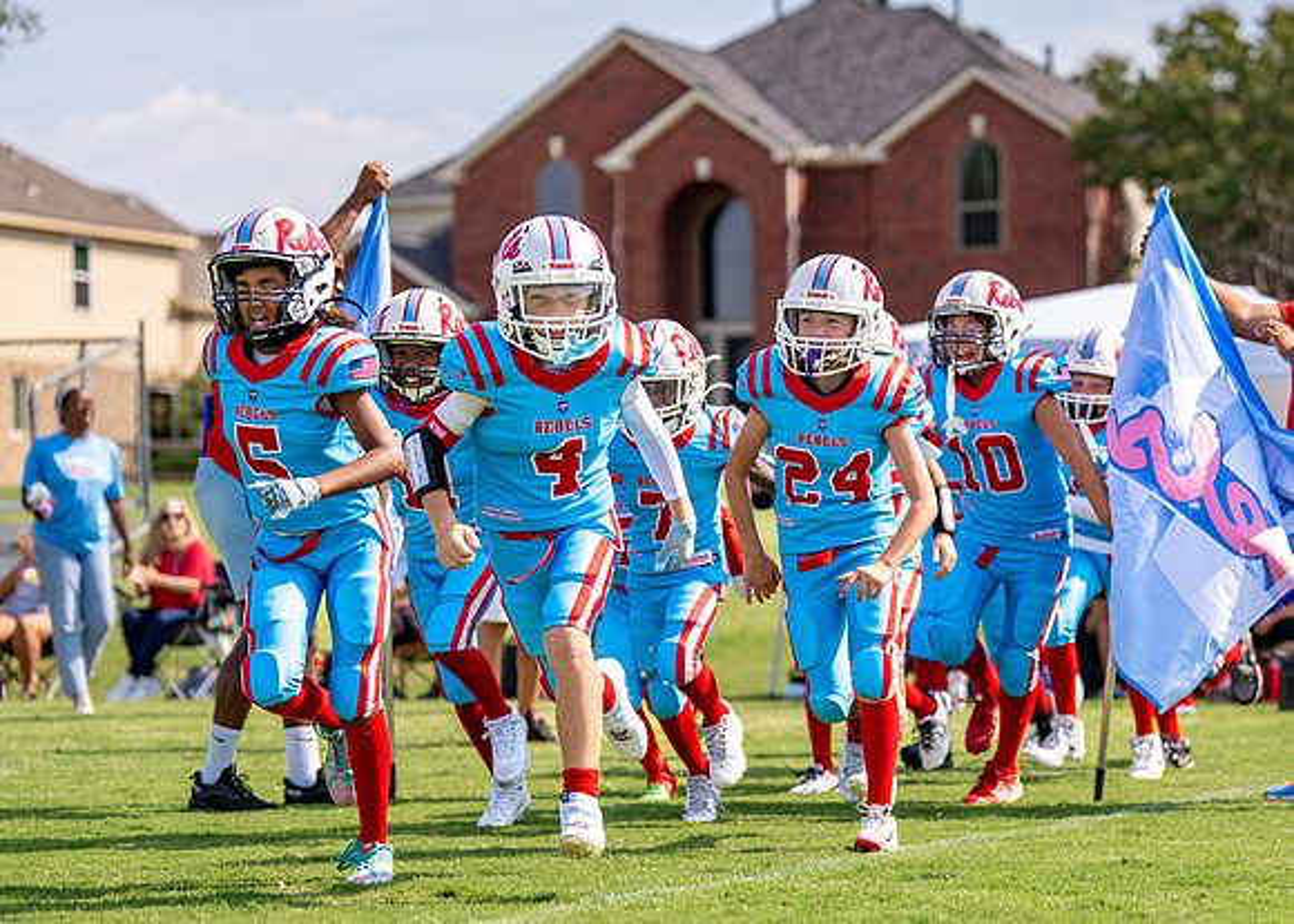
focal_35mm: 118
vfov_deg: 12.2
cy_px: 506
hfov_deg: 17.0
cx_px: 789
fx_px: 4330
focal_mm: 93
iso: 160
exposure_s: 1/2000
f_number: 2.8
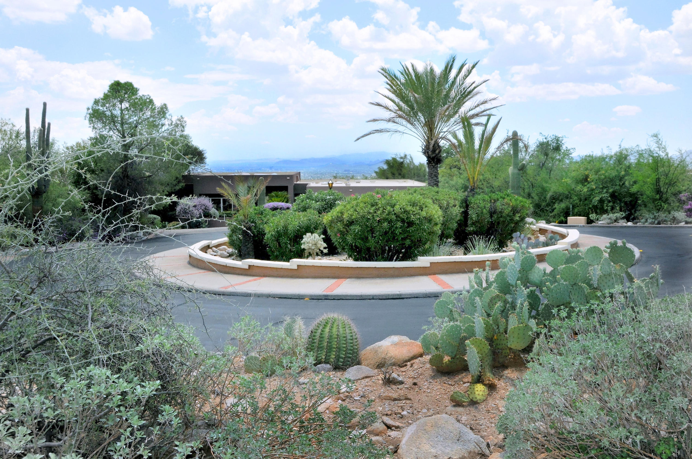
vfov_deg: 39.9
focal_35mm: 33
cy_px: 230
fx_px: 634
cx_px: 346
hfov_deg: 57.3
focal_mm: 22
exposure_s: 1/320
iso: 320
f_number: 13
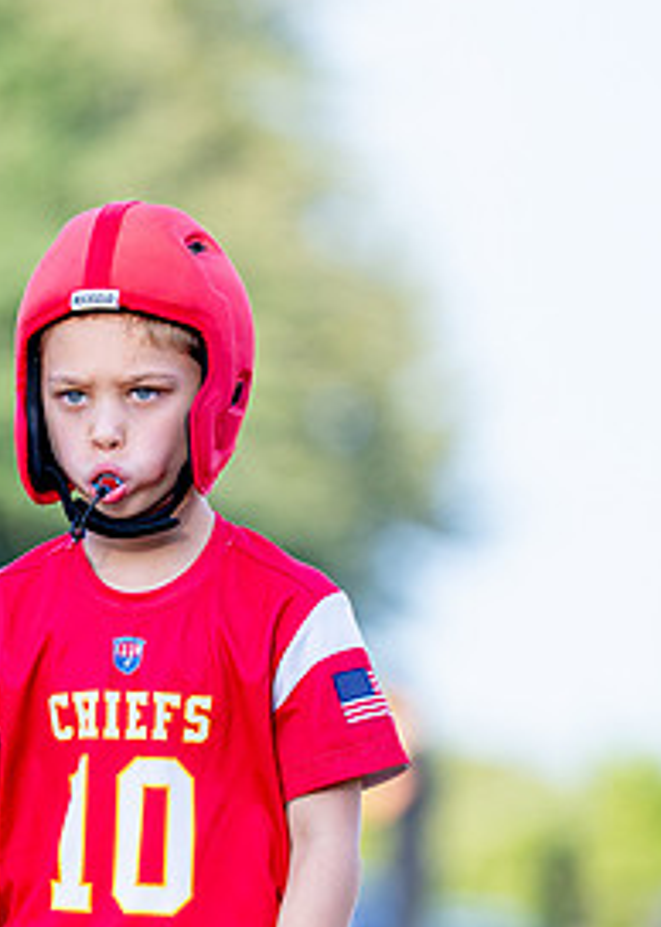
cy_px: 650
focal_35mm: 538
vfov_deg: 3.7
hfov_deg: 2.7
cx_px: 80
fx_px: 14154
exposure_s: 1/1600
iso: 250
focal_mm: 200
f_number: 2.8
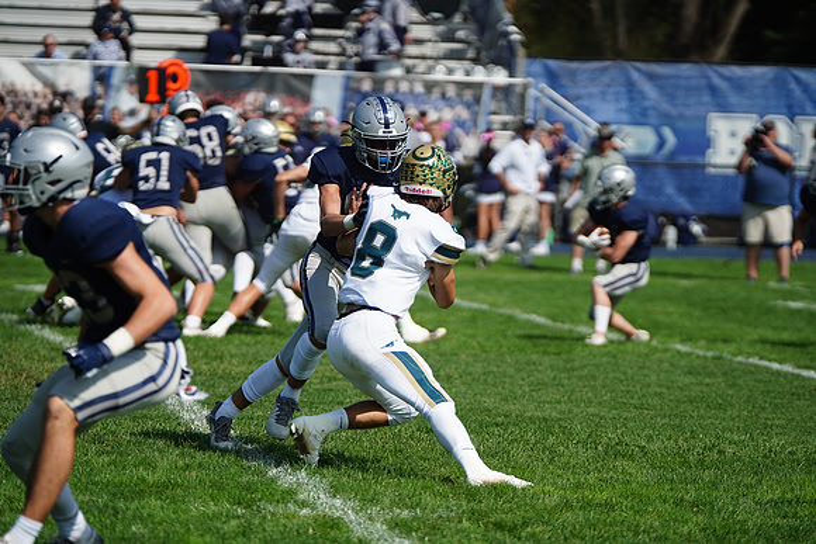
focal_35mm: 209
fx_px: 4738
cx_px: 408
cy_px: 272
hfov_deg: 9.8
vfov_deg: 6.6
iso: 400
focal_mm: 209
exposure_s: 1/8000
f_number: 2.8
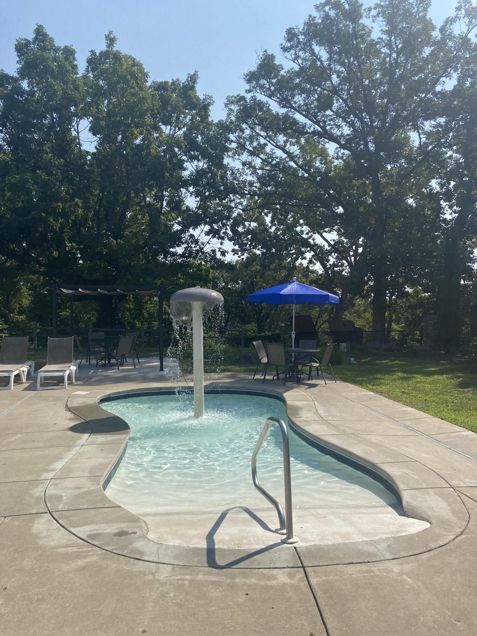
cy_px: 318
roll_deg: -0.2
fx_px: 478
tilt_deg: -0.5
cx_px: 238
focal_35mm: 26
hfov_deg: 53.1
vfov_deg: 67.3
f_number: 1.8
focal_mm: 4.25
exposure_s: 1/3846
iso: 32
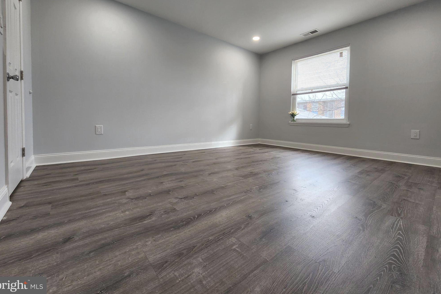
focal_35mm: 14
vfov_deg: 80.6
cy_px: 124
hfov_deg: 104.2
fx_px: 171
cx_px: 219
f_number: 2.2
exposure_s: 1/60
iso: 64
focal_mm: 2.2
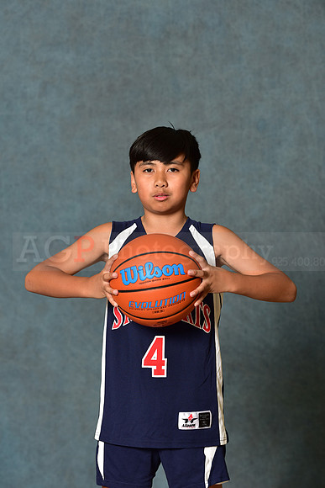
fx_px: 1516
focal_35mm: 112
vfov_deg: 18.3
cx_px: 162
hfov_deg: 12.2
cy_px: 244
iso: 320
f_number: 4.5
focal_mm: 112
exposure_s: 1/200
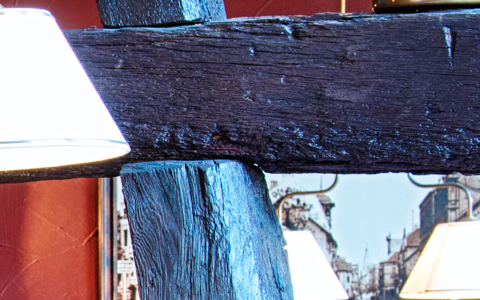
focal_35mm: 217
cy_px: 478
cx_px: -702
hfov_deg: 8.7
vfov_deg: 6.0
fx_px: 2839
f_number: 8
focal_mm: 34
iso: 100
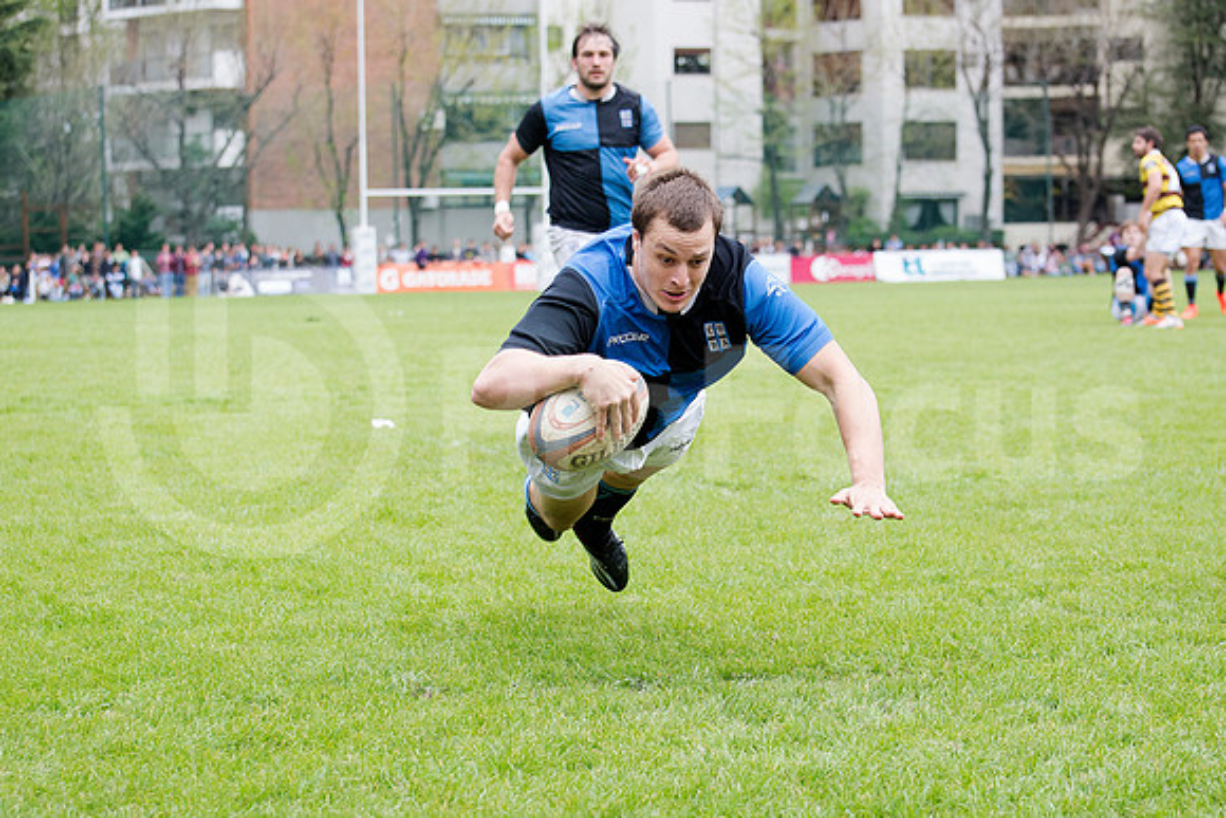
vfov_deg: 17.5
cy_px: 409
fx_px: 2657
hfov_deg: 26.0
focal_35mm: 78
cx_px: 613
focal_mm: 78
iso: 1600
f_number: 4.5
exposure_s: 1/500
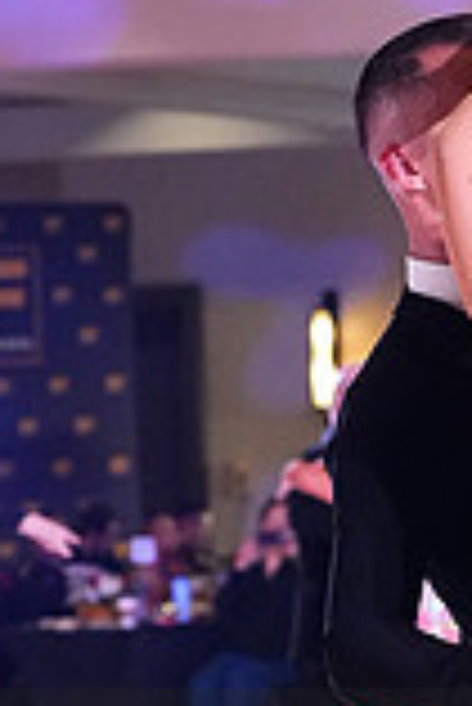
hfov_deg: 4.6
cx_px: 555
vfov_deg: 6.9
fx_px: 5808
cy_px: 841
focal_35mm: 296
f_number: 4.5
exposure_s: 1/400
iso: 8000
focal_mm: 80
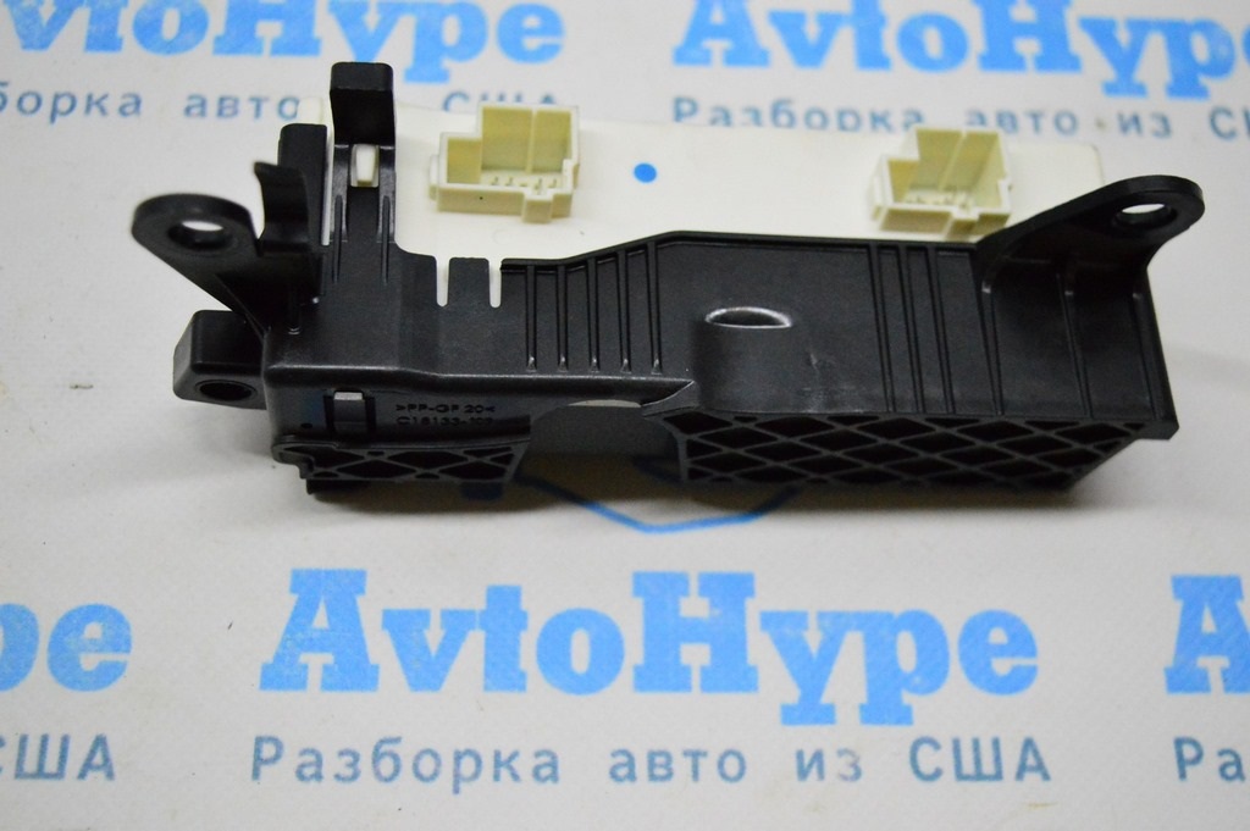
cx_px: 625
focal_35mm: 48
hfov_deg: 41.1
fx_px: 1665
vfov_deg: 28.0
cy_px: 416
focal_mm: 32
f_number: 4.5
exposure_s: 1/800
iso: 6400
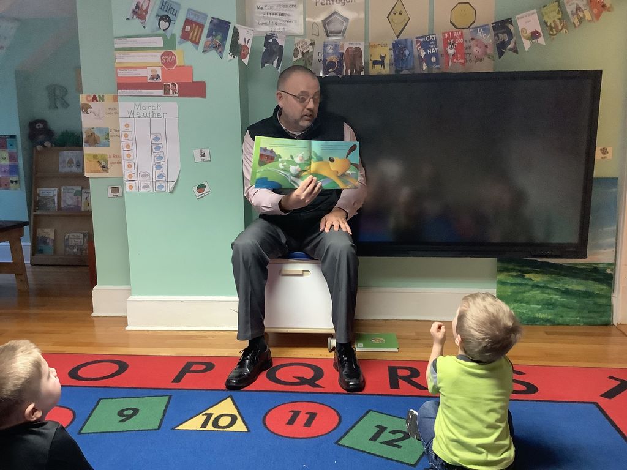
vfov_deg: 45.4
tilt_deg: -9.2
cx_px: 314
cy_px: 235
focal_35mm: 31
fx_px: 562
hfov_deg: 58.4
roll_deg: -0.6
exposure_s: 1/40
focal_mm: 3.3
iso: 320
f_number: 2.4
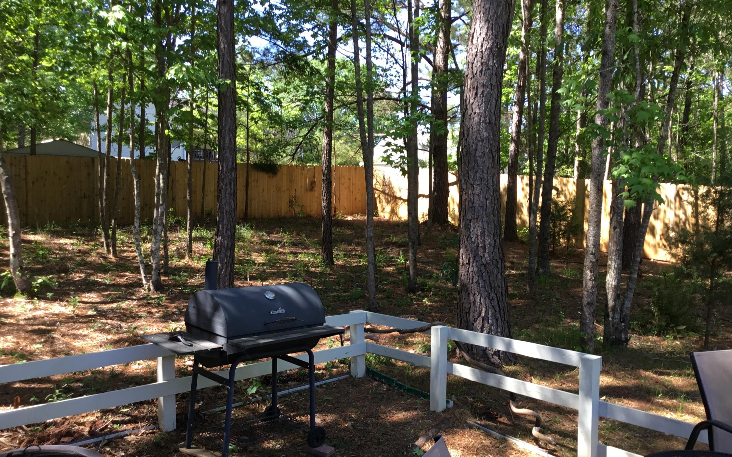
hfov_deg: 58.1
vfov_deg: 38.3
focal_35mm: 33
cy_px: 250
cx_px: 367
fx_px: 658
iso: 25
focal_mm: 3.3
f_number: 2.4
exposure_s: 1/124
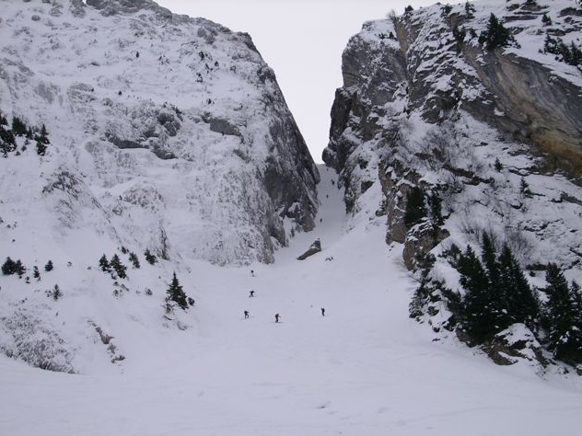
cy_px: 219
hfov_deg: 23.0
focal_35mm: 85
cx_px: 289
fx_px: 1429
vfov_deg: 17.4
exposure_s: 1/594
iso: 50
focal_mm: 13.96
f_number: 4.3
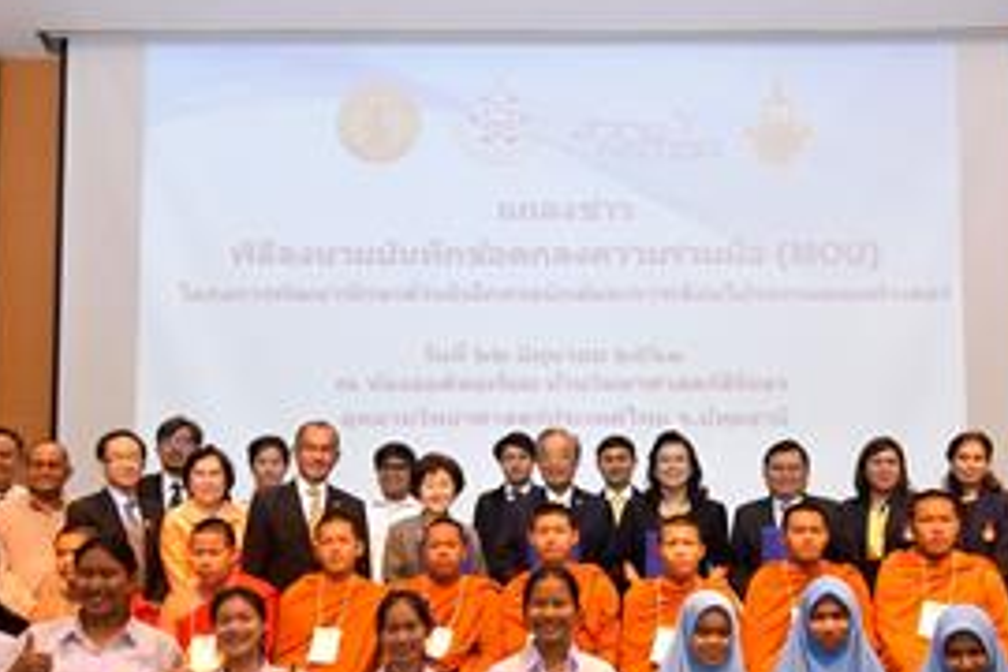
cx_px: 564
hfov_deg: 48.4
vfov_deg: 32.7
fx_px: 1120
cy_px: 515
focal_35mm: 40
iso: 800
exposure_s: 1/80
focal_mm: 12
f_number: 7.1
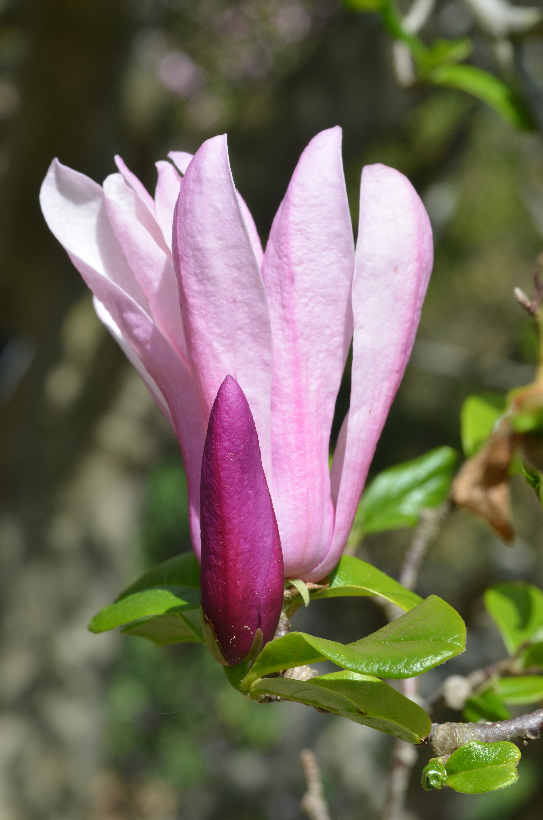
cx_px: 272
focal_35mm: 105
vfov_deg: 19.5
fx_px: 2386
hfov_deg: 13.0
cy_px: 410
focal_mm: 70
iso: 100
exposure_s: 1/60
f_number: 13
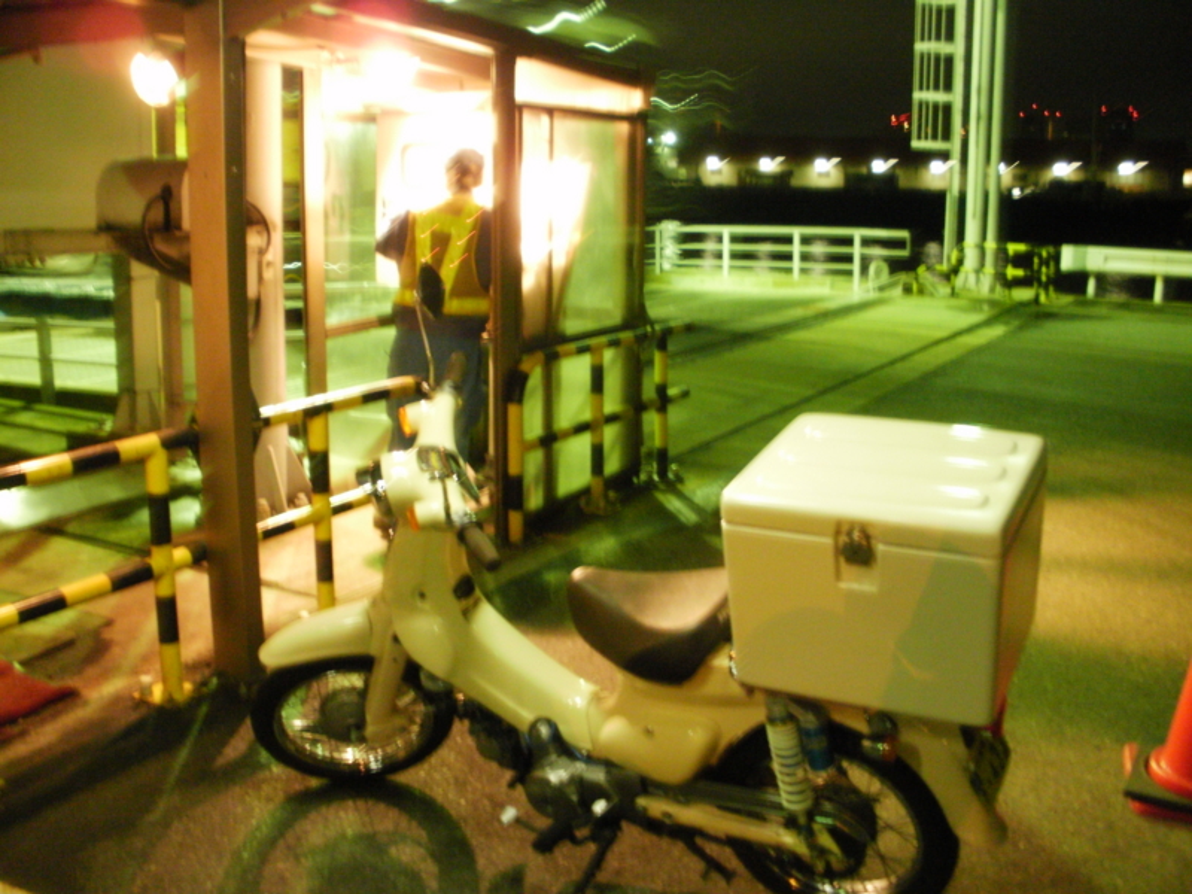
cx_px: 596
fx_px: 1240
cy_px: 447
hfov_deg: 51.4
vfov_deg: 39.7
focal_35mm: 36
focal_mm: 6.3
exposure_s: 1/2
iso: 400
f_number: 3.5
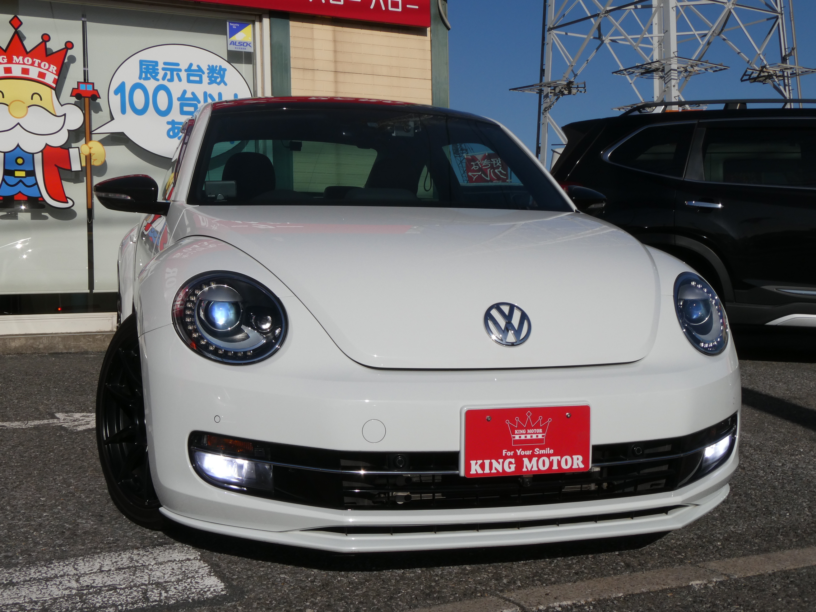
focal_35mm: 44
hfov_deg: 42.9
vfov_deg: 32.9
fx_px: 1037
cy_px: 306
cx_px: 408
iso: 80
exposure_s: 1/1300
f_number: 5.6
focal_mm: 7.8
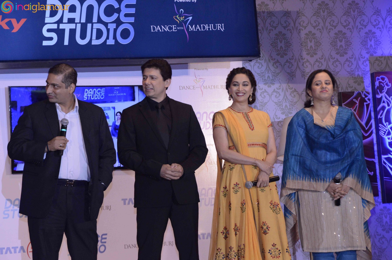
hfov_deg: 14.9
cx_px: 196
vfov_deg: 9.9
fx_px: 1501
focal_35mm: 138
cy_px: 130
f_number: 9
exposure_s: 1/200
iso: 1600
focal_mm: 92
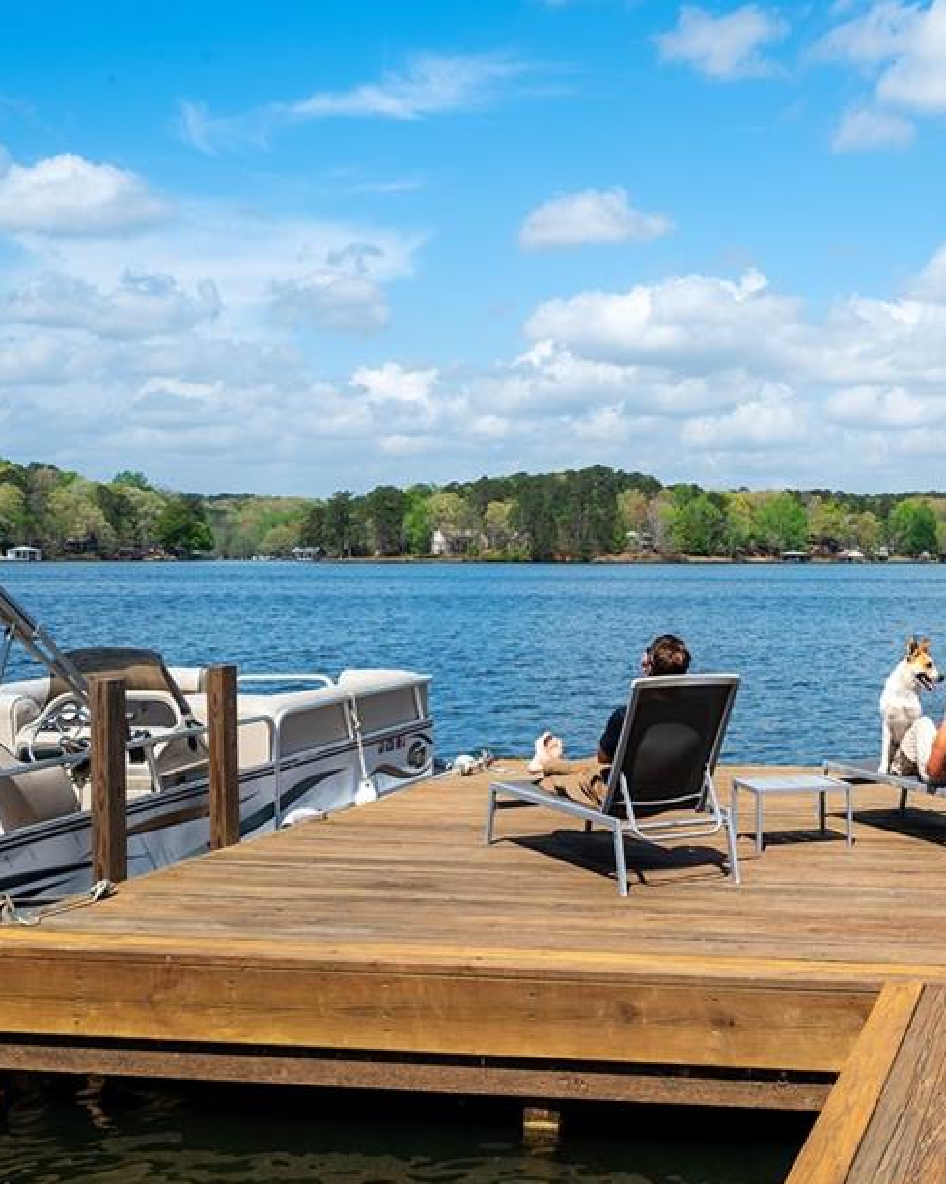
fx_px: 1646
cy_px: 563
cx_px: 859
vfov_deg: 39.5
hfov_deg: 30.6
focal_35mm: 47
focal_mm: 30
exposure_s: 1/250
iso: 125
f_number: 11
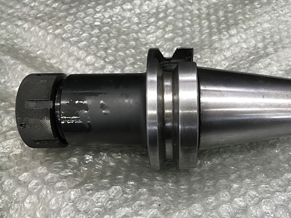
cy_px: 112
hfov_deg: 55.1
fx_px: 277
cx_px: 169
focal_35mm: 33
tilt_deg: -57.3
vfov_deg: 42.9
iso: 40
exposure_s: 1/17
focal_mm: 3.99
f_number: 1.8
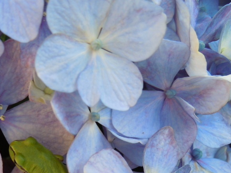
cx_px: 56
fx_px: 407
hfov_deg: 31.1
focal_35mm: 61
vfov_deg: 23.6
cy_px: 145
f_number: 3.5
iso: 100
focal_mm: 5.4
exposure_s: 1/250
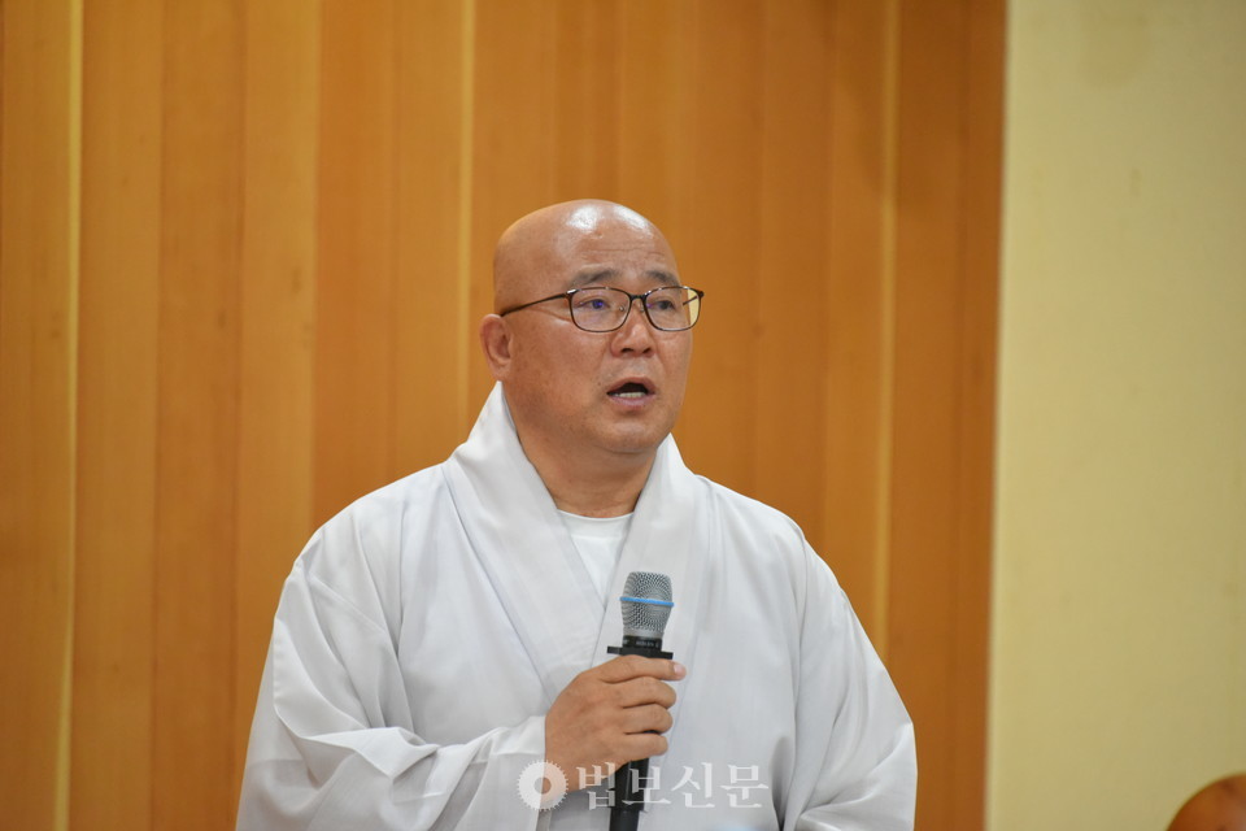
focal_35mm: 300
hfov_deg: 6.9
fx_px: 10383
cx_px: 623
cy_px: 416
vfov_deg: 4.6
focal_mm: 300
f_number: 5.6
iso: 5000
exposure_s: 1/100
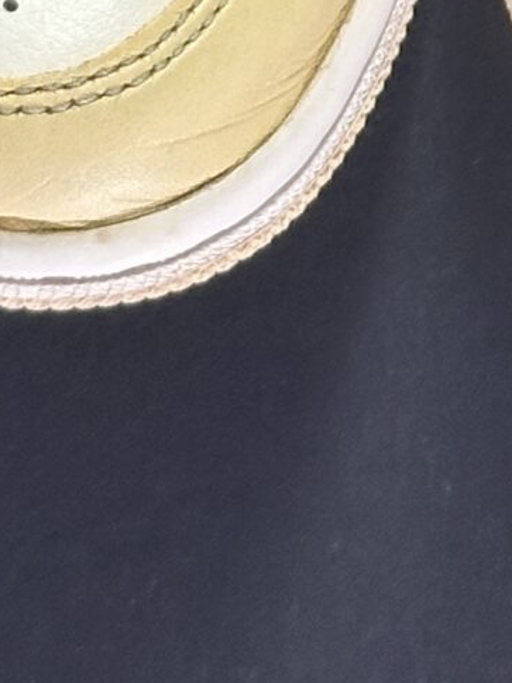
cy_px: -871
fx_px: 5009
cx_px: 436
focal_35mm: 254
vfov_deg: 7.4
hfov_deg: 5.8
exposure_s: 1/50
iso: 160
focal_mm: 6.86
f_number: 1.78
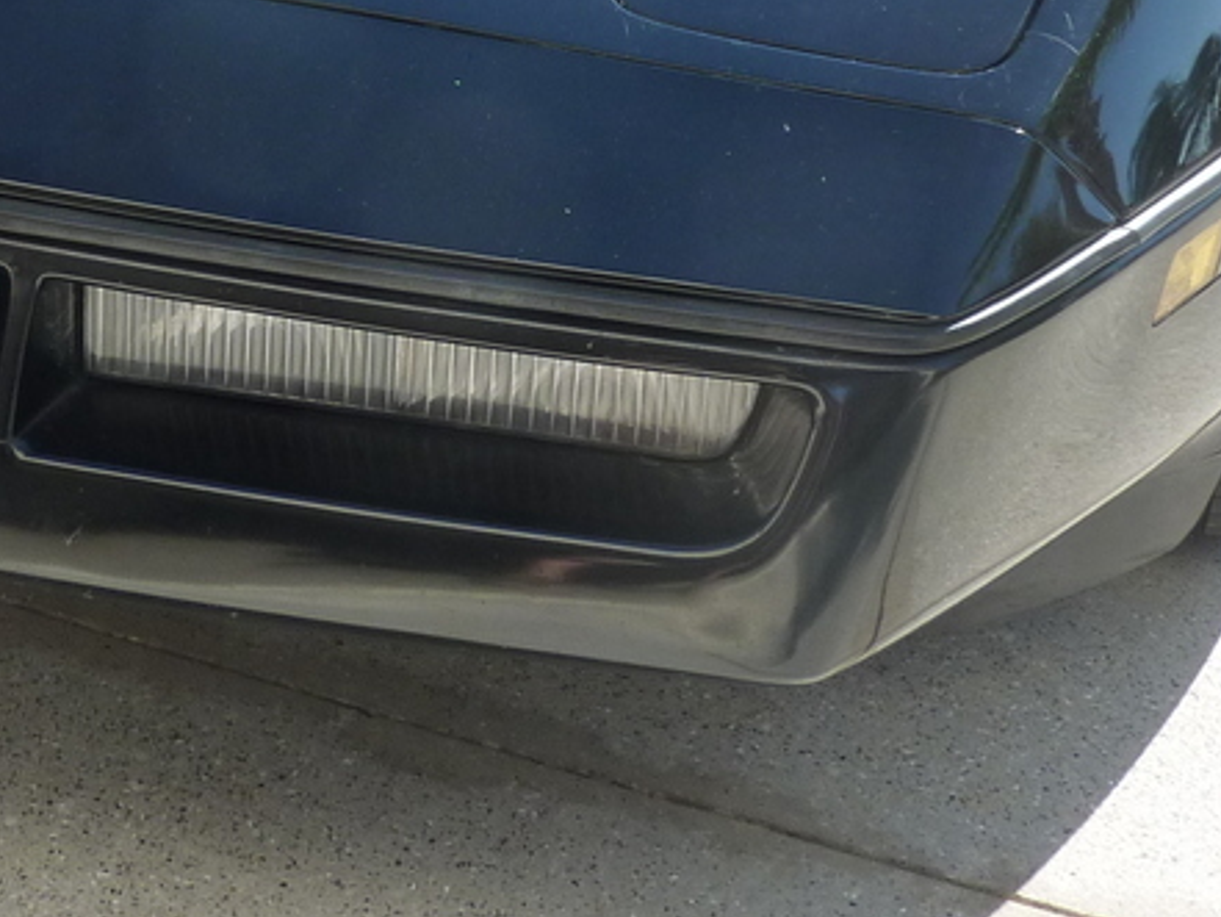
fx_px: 2399
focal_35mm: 68
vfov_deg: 20.9
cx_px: 360
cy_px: -17
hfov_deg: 28.3
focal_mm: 4.1
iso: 125
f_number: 4
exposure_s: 1/250
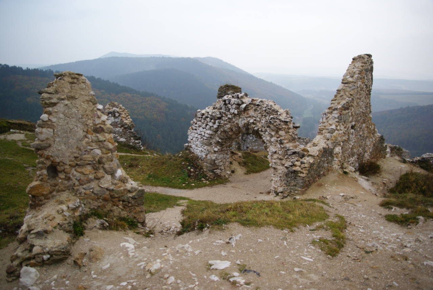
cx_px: 216
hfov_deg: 70.4
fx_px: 307
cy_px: 145
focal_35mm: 26
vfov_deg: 50.5
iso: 250
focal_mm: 17
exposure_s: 1/30
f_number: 2.8
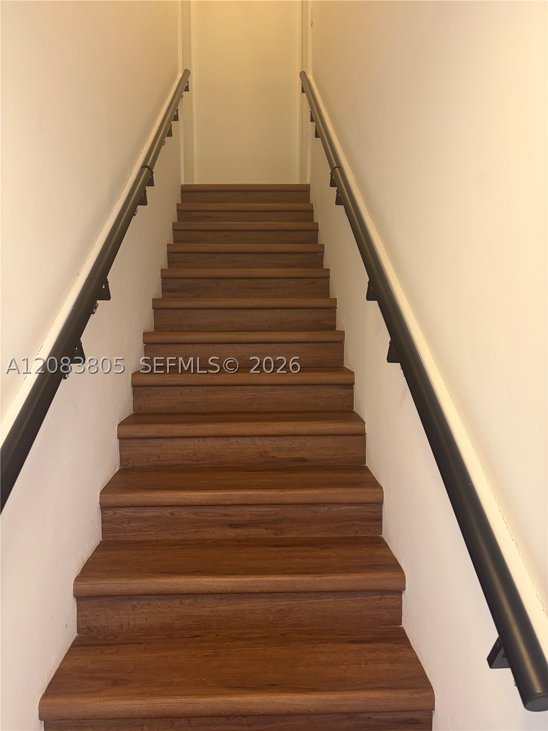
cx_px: 274
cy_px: 366
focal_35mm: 26
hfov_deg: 53.1
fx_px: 549
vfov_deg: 67.3
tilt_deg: -4.2
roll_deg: -0.2
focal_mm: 5.96
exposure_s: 1/120
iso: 64
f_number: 1.6
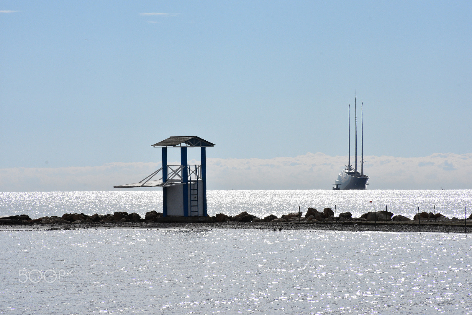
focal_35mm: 210
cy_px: 158
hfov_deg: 9.8
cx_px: 236
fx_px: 2753
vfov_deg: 6.5
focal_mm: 140
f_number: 14
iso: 1000
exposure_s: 1/3200
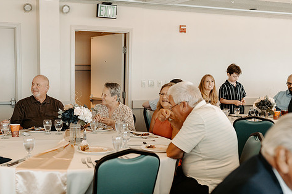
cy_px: 124
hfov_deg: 39.9
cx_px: 99
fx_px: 397
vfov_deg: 27.4
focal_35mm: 49
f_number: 2.5
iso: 200
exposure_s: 1/250
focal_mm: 35
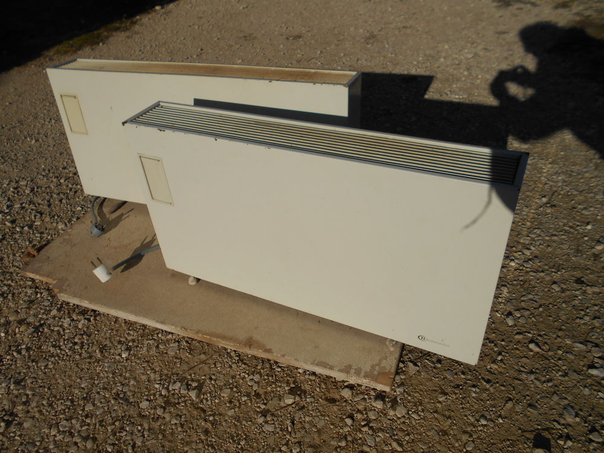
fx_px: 454
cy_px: 226
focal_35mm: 26
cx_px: 302
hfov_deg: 67.3
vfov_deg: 53.1
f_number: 8
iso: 80
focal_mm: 4.6
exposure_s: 1/500
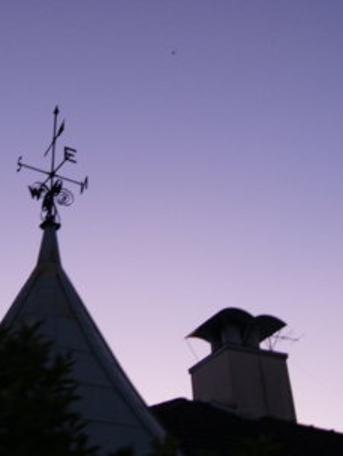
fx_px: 673
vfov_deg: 37.3
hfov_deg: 28.0
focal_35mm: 51
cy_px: 173
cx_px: 70
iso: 1000
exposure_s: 1/30
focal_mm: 18
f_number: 3.5
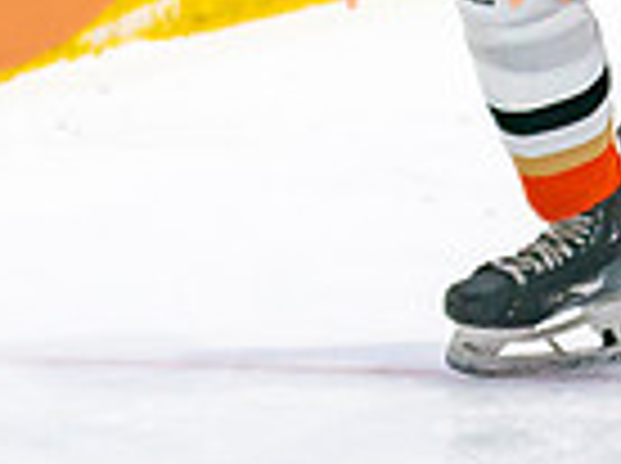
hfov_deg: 2.5
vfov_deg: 1.8
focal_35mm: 807
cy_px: -58
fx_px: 14452
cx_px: 811
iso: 640
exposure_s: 1/640
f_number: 2.8
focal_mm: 100
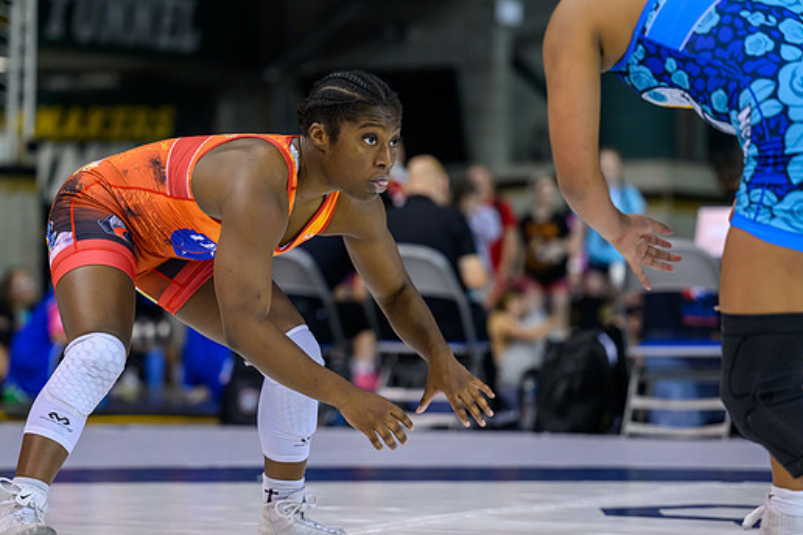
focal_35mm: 154
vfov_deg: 8.9
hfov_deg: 13.3
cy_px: 295
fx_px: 3435
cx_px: 315
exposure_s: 1/800
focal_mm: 120
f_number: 2.8
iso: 3200
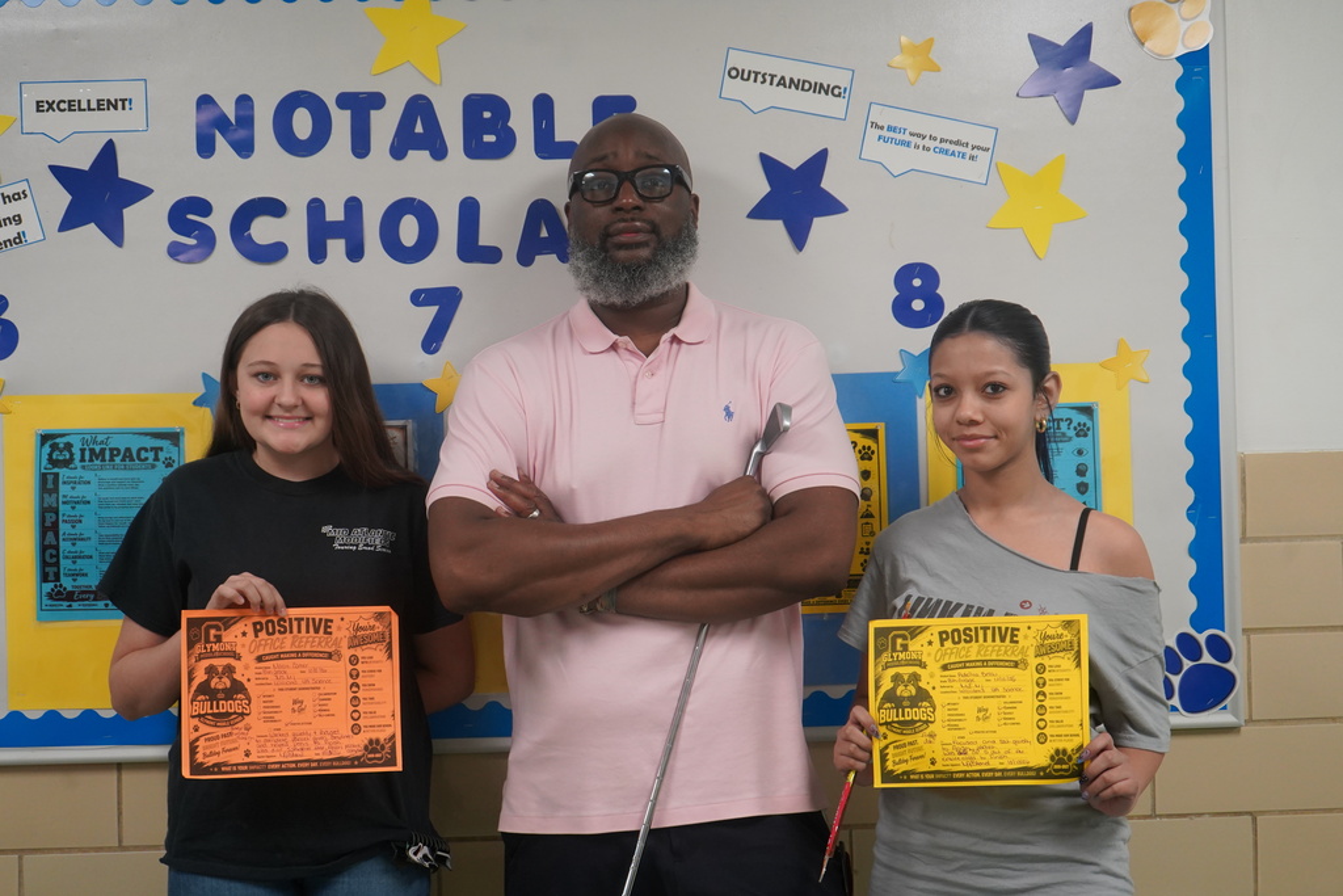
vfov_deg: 25.5
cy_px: 448
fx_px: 1977
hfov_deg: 37.5
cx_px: 672
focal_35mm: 53
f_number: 5
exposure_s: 1/160
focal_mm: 53
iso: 2000
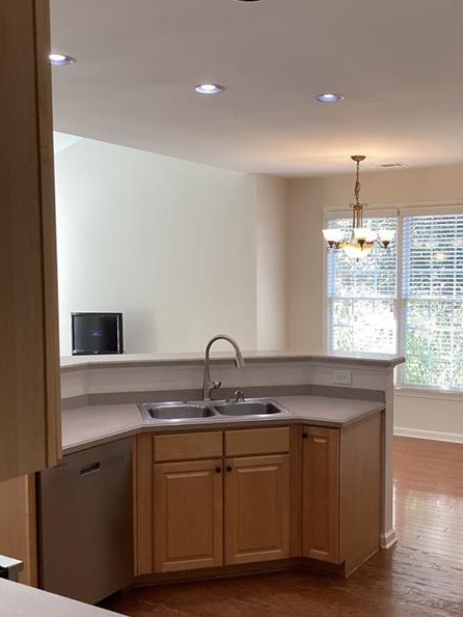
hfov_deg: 35.8
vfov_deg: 46.8
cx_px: 284
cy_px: 328
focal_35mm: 40
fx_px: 714
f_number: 2.4
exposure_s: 1/120
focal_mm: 3.3
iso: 80
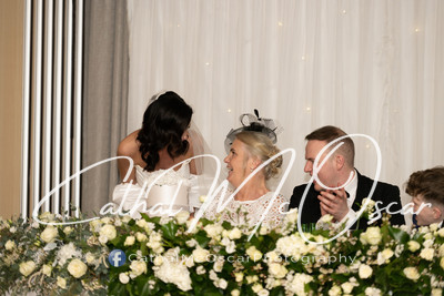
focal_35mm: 140
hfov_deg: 14.6
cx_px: 222
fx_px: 1727
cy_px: 148
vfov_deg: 9.8
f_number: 2.8
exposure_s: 1/200
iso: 400
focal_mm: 140
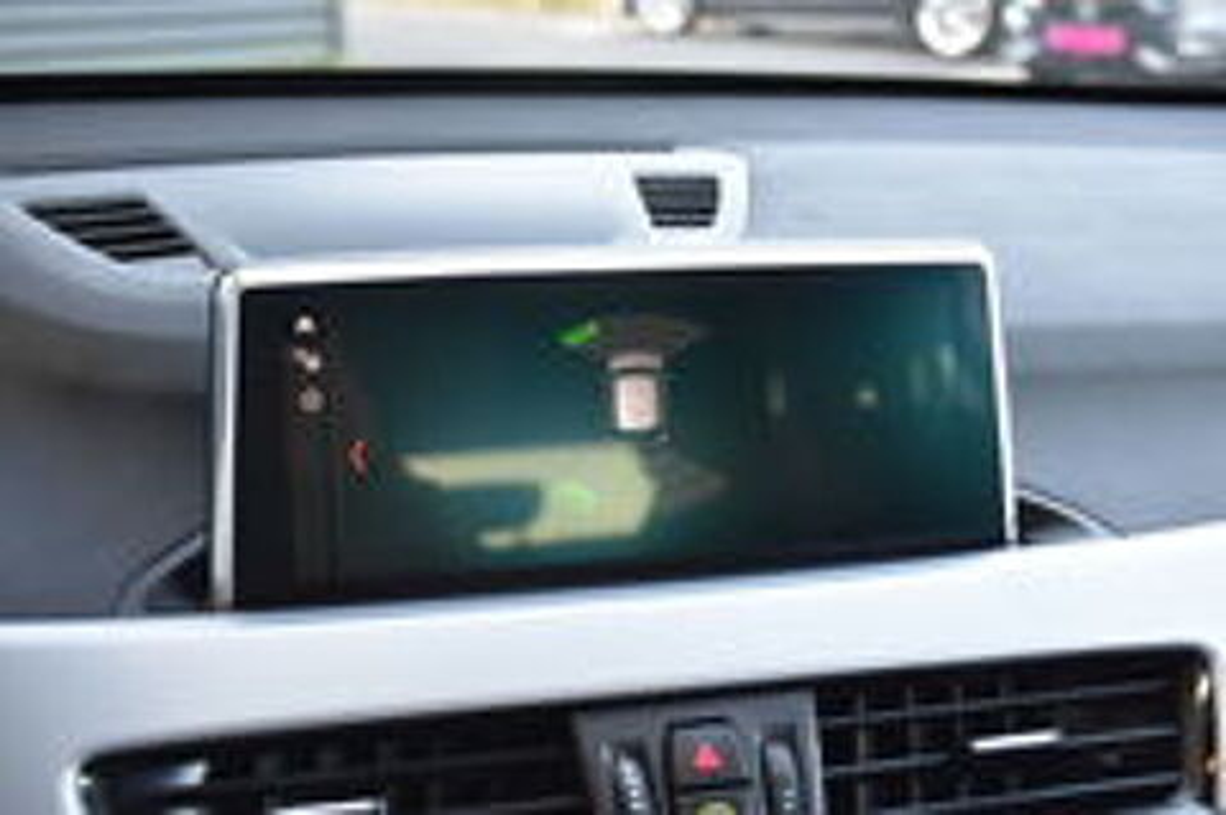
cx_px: 613
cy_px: 408
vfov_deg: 29.8
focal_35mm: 45
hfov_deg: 43.6
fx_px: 1531
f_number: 4
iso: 500
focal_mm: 30
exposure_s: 1/60
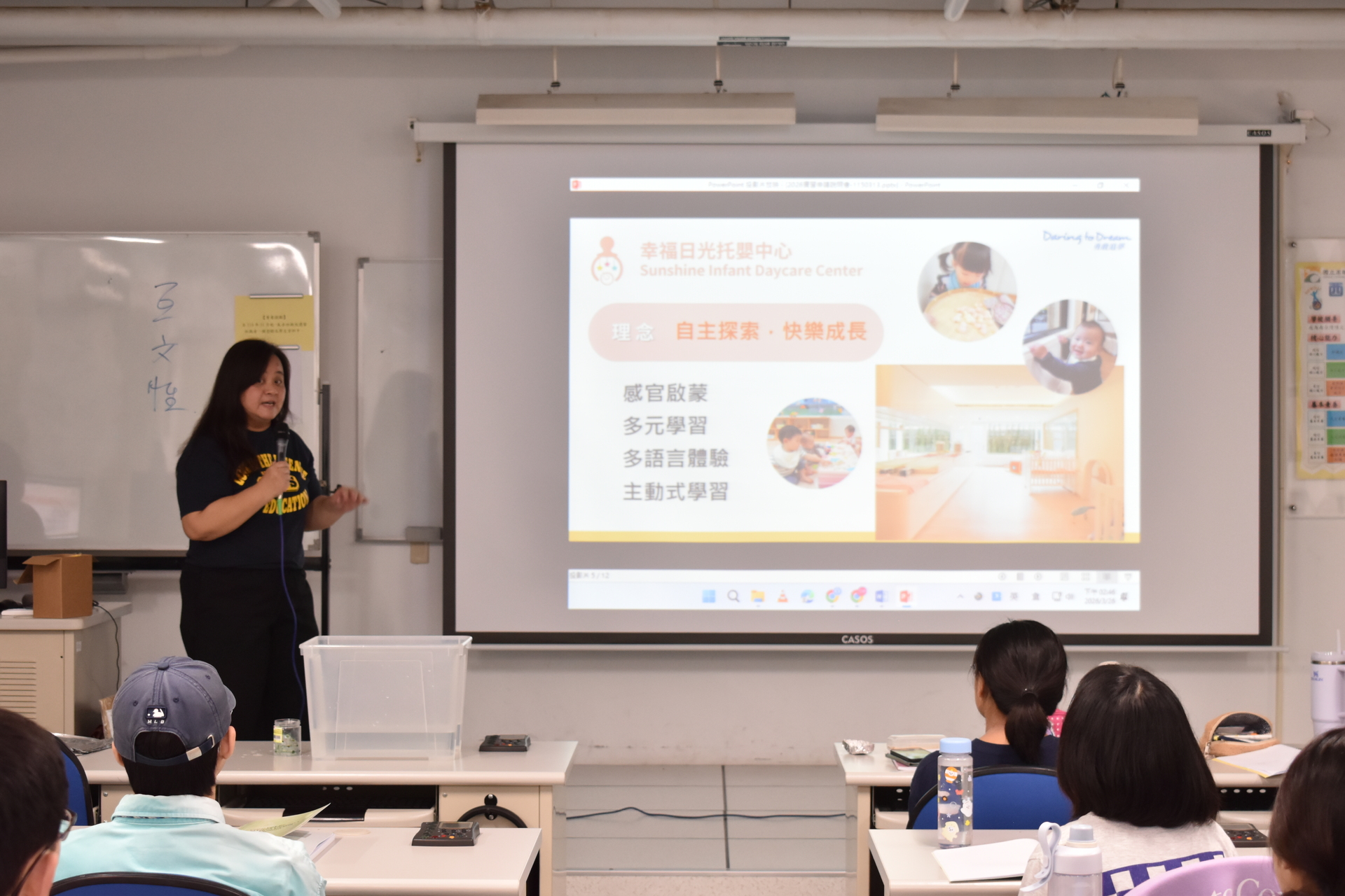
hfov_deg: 29.9
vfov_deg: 20.2
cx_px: 672
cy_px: 448
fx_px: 2522
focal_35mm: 68
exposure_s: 1/50
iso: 1250
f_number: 5
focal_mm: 45
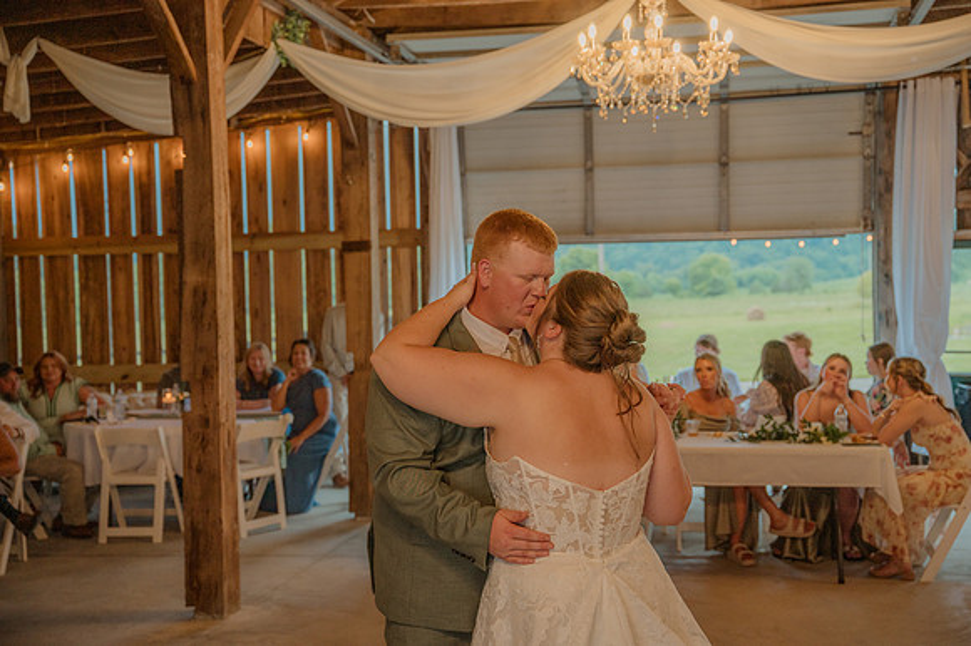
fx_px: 1267
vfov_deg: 28.6
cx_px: 486
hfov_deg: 41.9
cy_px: 323
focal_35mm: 47
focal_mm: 47
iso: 320
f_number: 3.5
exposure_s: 1/200
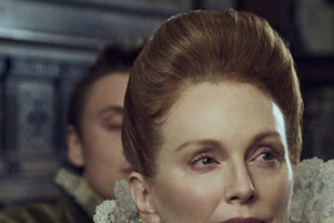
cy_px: 236
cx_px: 408
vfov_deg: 5.9
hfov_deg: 8.8
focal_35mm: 231
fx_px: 2144
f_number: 3.5
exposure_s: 1/160
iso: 4000
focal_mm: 58
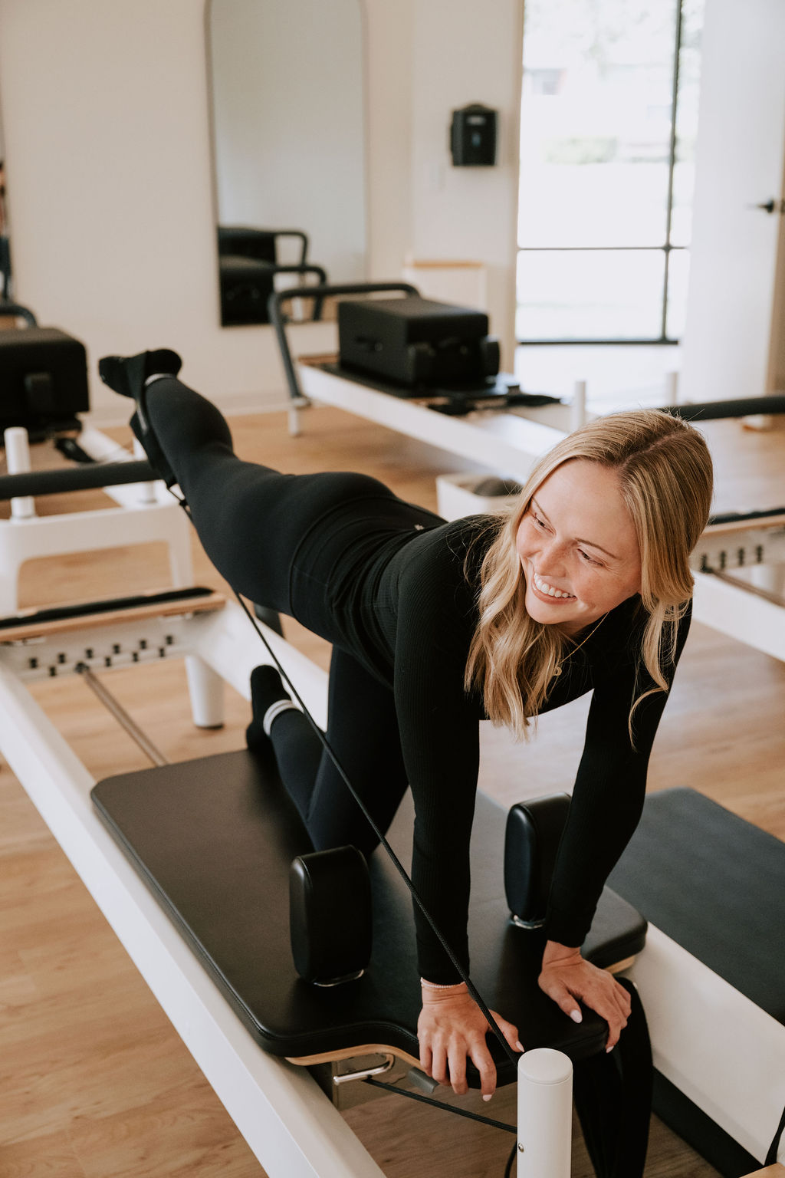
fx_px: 1439
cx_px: 392
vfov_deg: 44.5
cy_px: 589
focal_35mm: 44
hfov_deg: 30.5
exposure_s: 1/320
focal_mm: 44
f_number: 4
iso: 1600
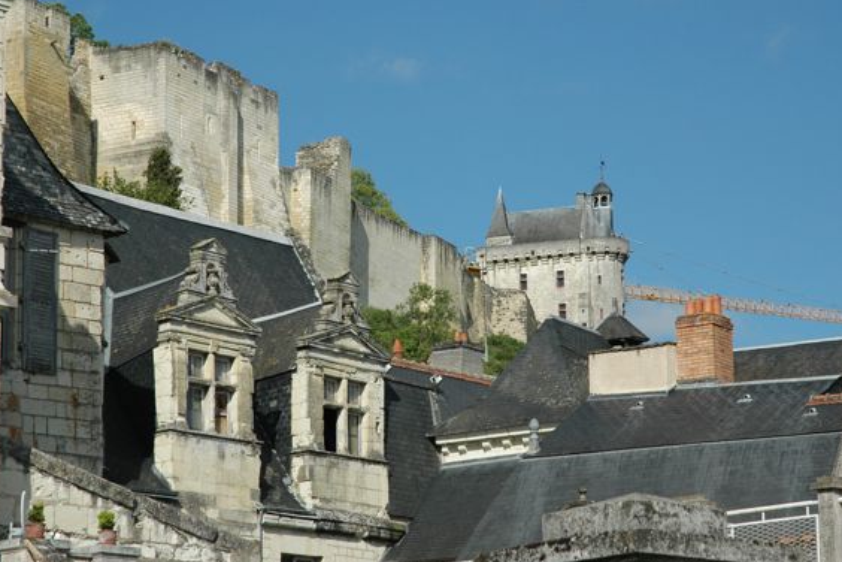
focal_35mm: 119
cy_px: 269
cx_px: 467
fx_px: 2783
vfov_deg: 11.5
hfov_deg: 17.2
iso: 250
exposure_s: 1/500
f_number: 11
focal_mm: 70
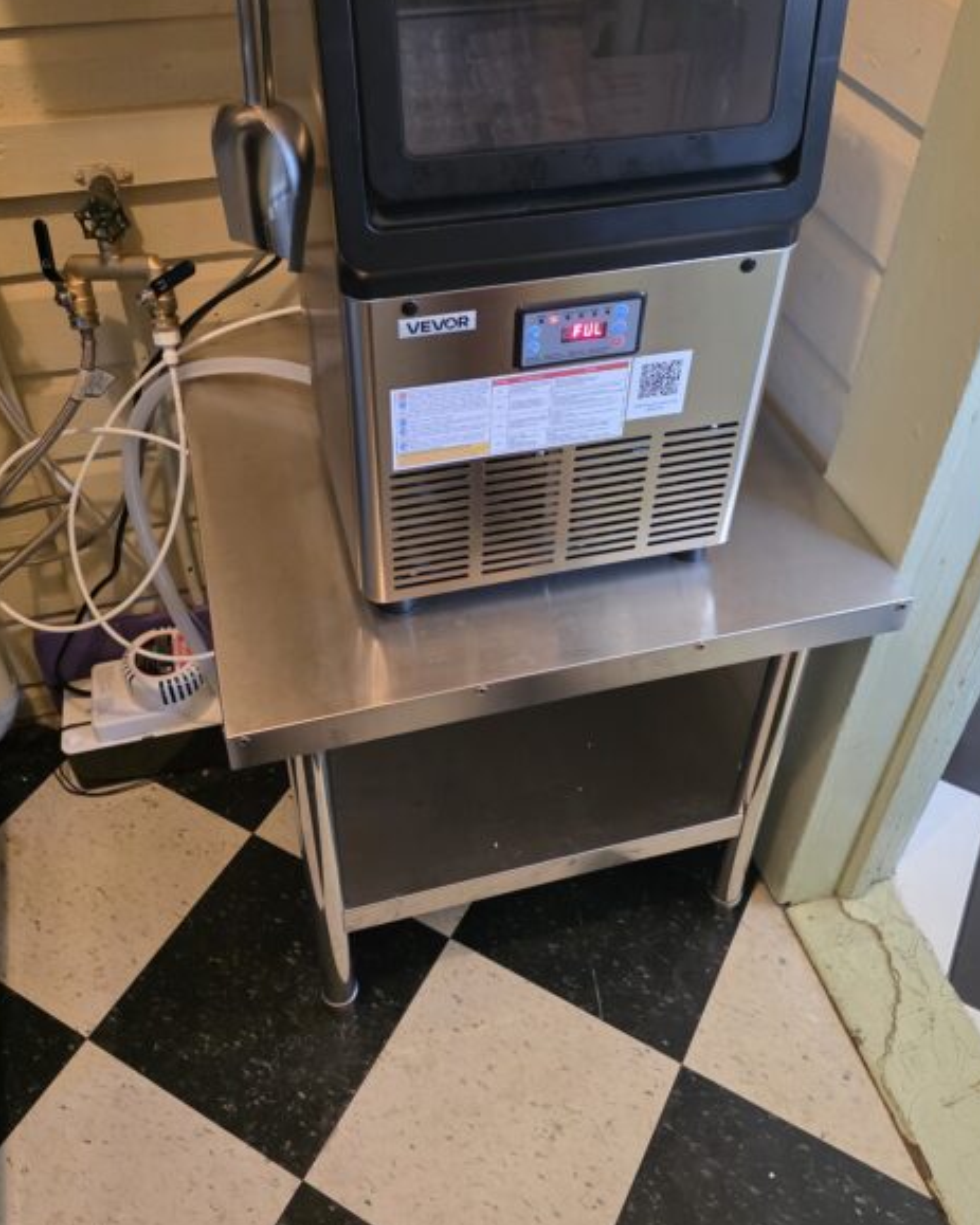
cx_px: 489
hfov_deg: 47.1
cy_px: 495
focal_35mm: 31
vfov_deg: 56.8
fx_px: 1124
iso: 1250
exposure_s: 1/120
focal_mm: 6.3
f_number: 1.7
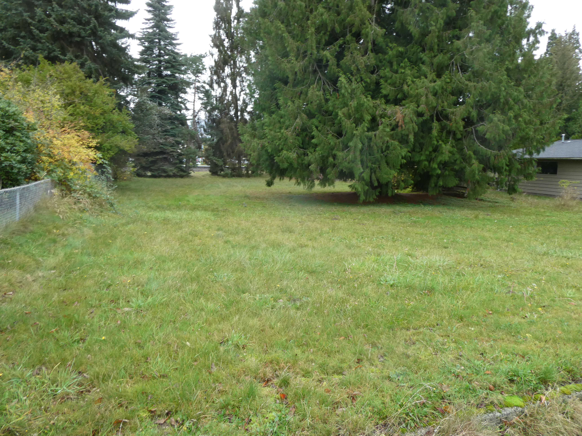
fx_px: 404
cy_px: 218
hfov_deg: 71.6
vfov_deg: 56.8
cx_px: 291
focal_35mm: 24
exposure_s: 1/60
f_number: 3.3
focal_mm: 4.3
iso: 160
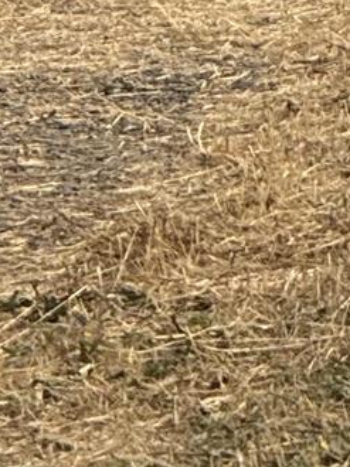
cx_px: 132
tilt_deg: -0.7
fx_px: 11312
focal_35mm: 838
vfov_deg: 2.3
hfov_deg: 1.8
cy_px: -1090
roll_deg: +3.6
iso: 50
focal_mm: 15.66
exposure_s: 1/2358
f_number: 2.8
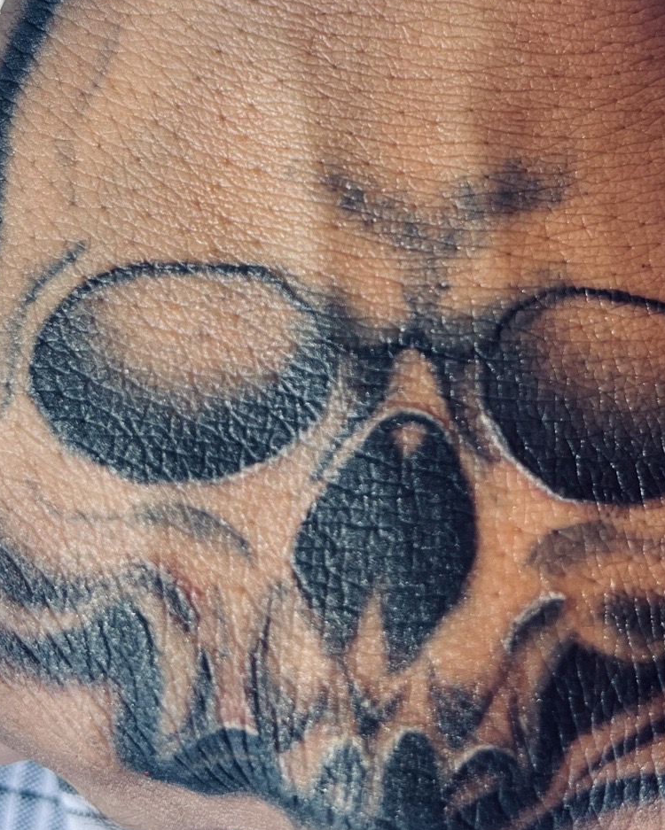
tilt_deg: -79.5
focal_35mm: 52
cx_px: 446
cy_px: 301
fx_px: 1279
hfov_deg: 28.9
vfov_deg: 35.7
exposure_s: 1/121
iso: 80
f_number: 1.6
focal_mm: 5.1
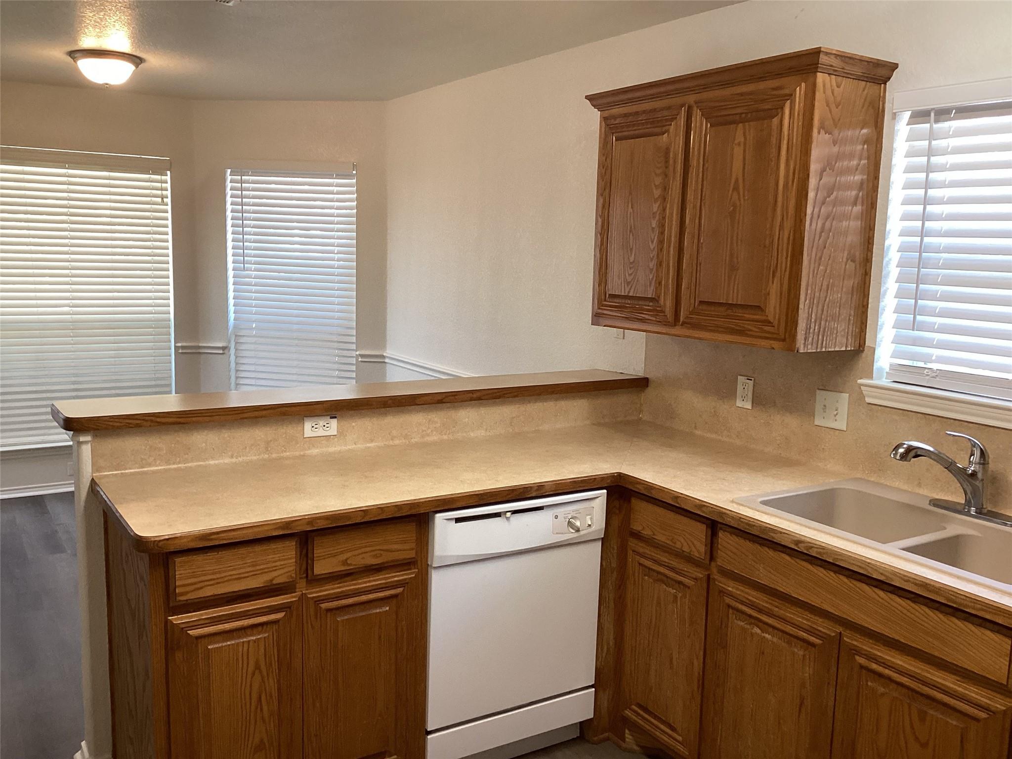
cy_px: 380
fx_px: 906
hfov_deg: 58.4
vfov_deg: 45.4
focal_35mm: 31
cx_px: 506
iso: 100
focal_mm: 3.3
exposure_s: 1/60
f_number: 2.4
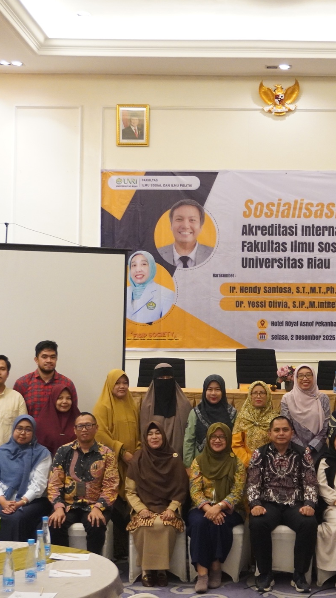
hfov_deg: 17.4
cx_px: 251
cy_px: 297
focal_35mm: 69
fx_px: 1090
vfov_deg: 30.7
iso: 3200
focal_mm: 29
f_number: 4.5
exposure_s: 1/50
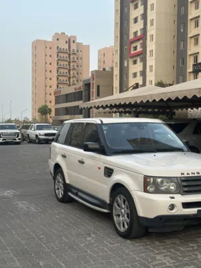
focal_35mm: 48
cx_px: 100
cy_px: 134
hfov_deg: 30.3
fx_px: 372
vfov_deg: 39.7
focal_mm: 6.86
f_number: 1.78
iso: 64
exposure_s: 1/355
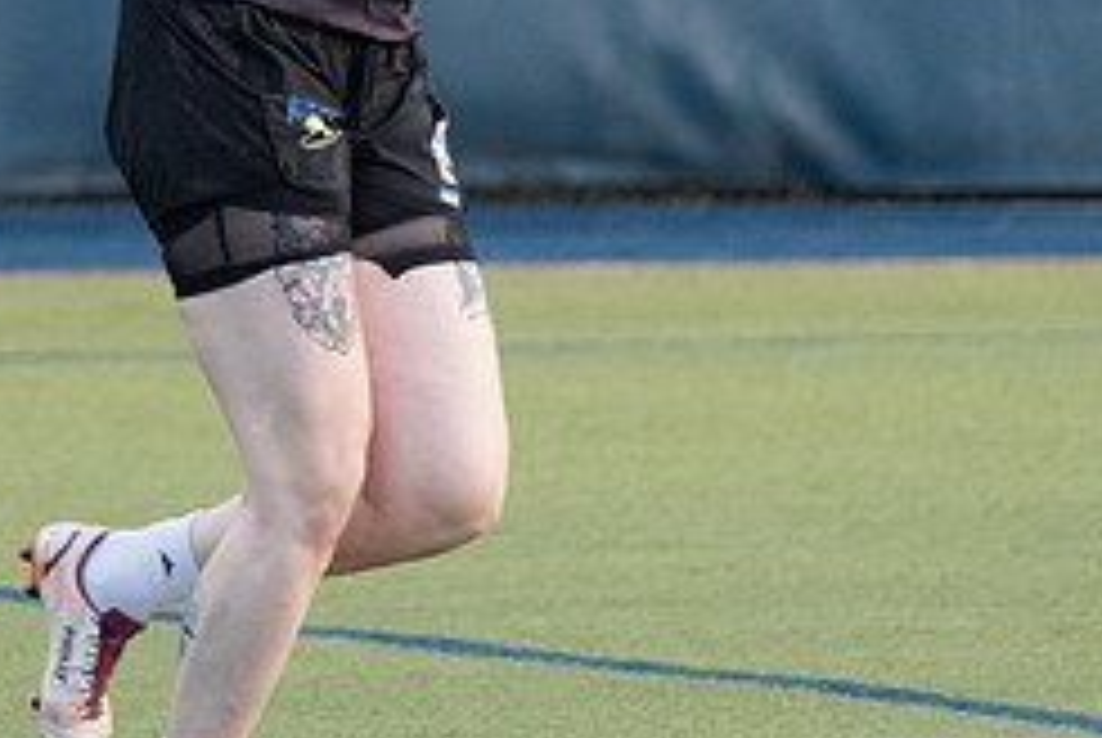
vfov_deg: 1.7
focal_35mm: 797
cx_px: 405
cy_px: -344
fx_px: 24426
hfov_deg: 2.6
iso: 640
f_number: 2.8
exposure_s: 1/1000
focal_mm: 140
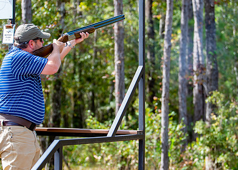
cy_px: 48
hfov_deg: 14.7
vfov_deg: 10.6
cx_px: 128
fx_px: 920
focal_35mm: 136
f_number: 2.8
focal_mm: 80
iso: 100
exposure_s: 1/200
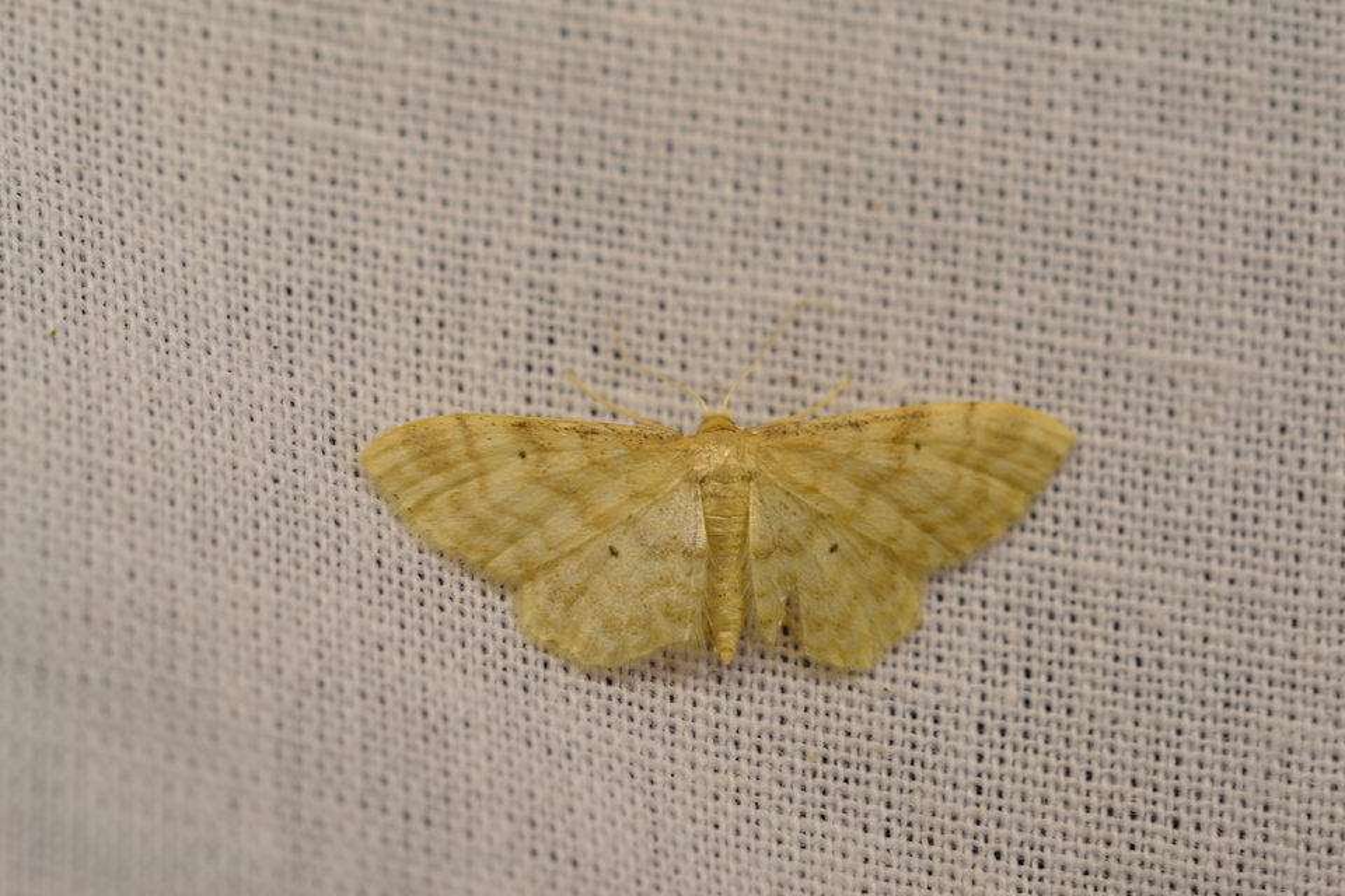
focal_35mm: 278
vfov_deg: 5.0
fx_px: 10367
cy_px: 448
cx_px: 672
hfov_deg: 7.4
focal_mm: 185
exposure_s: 1/125
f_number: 6.3
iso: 400
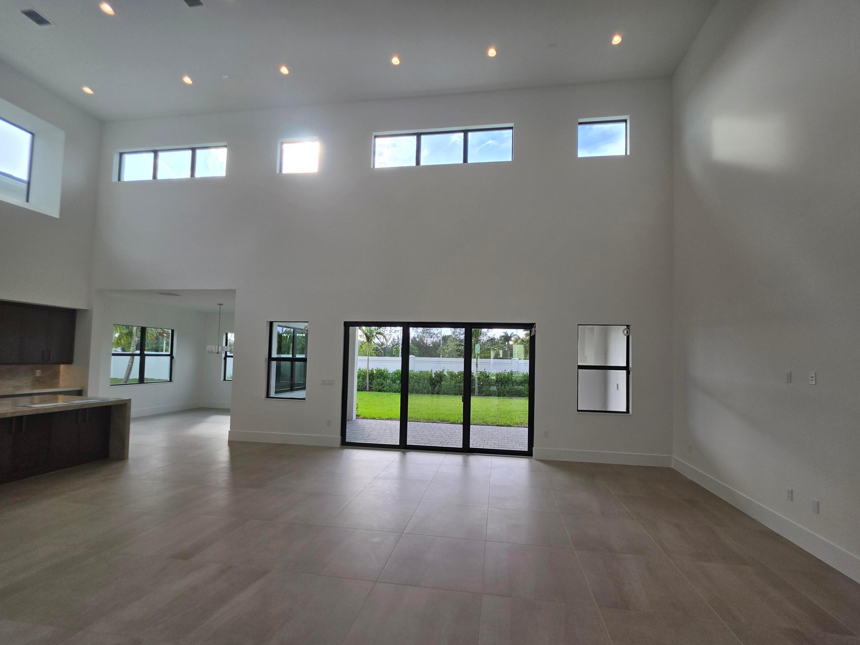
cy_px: 347
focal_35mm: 14
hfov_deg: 102.0
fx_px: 348
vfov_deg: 85.5
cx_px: 445
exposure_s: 1/441
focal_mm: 2.2
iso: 32
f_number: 1.9
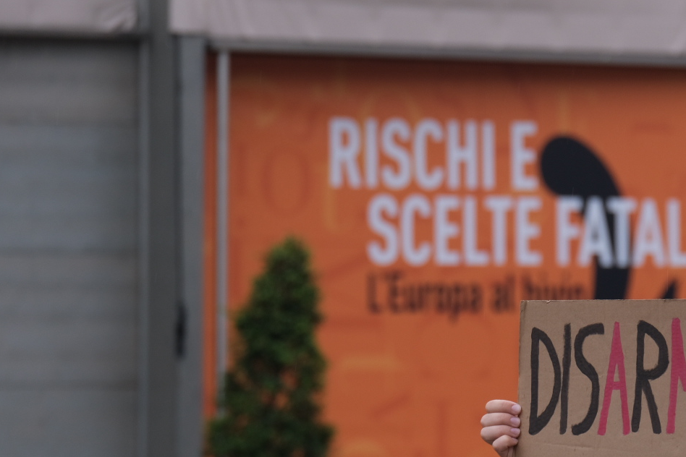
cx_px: 600
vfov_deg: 4.1
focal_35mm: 339
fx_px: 6459
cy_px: 380
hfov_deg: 6.1
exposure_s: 1/170
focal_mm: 120.6
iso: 320
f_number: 5.8
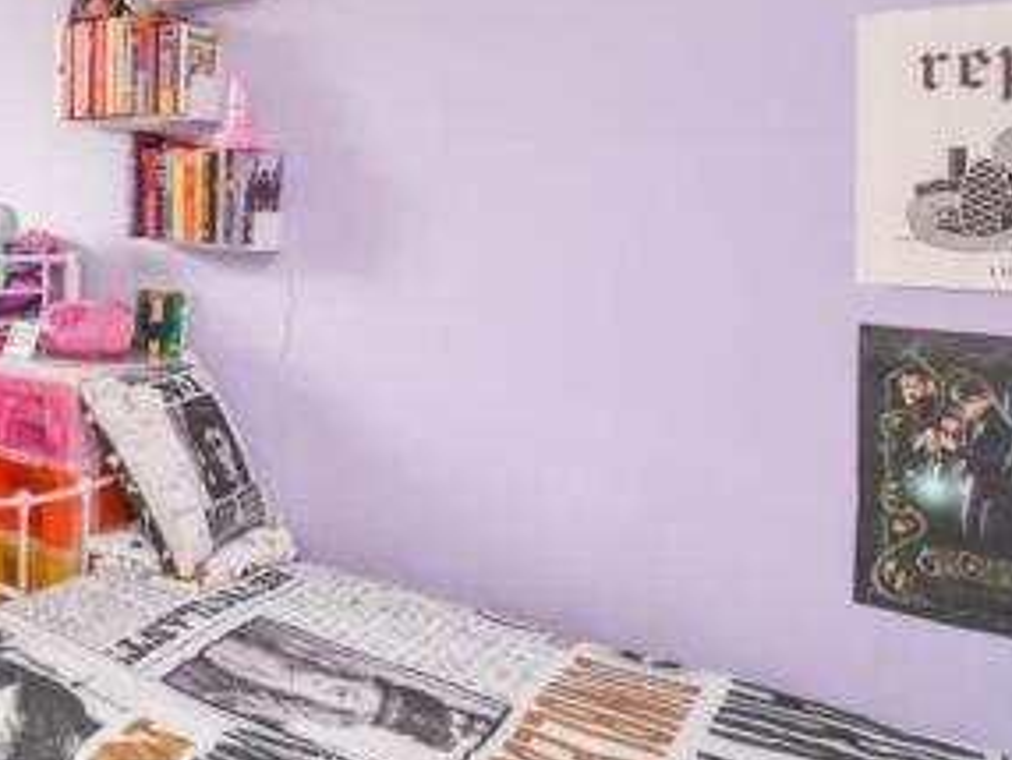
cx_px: 51
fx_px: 966
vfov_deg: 42.8
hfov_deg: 47.9
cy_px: 306
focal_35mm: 33
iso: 800
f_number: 4.5
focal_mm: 10
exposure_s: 1/80
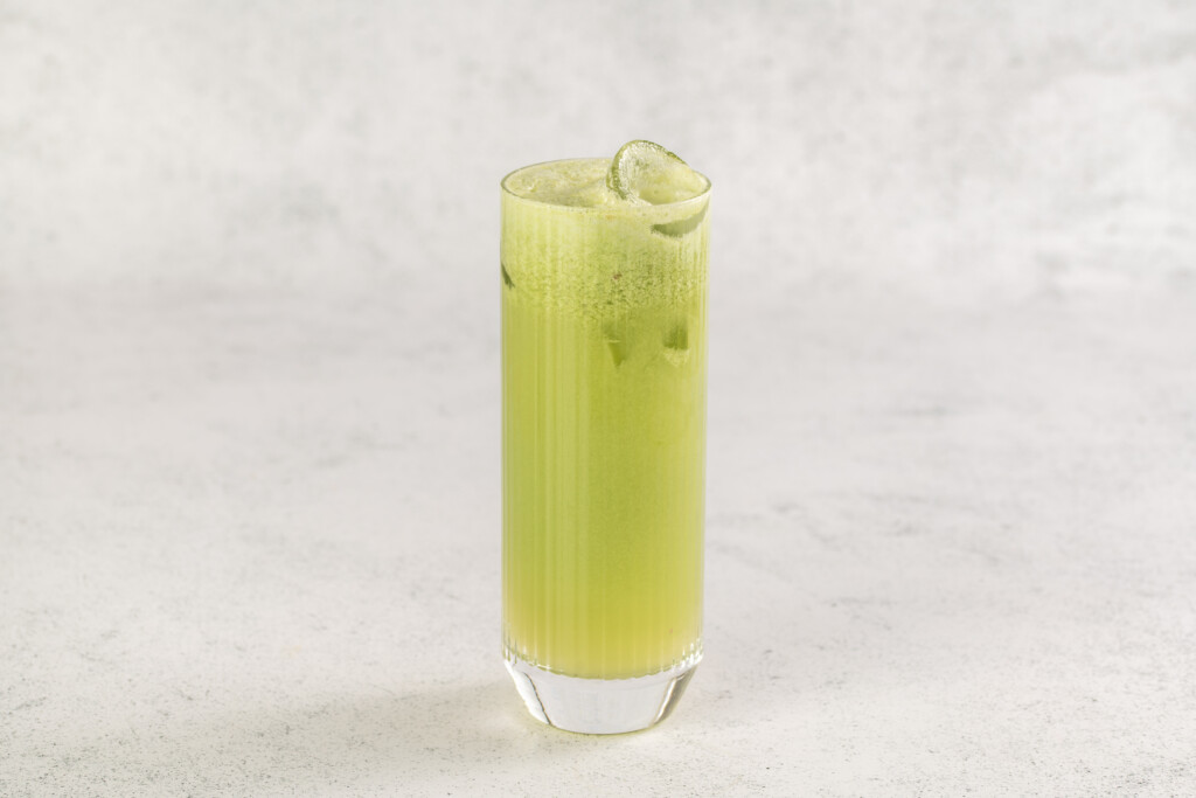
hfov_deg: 19.5
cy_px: 399
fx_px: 3489
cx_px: 598
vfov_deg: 13.0
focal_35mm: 105
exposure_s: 1/160
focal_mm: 105
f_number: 11
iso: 100
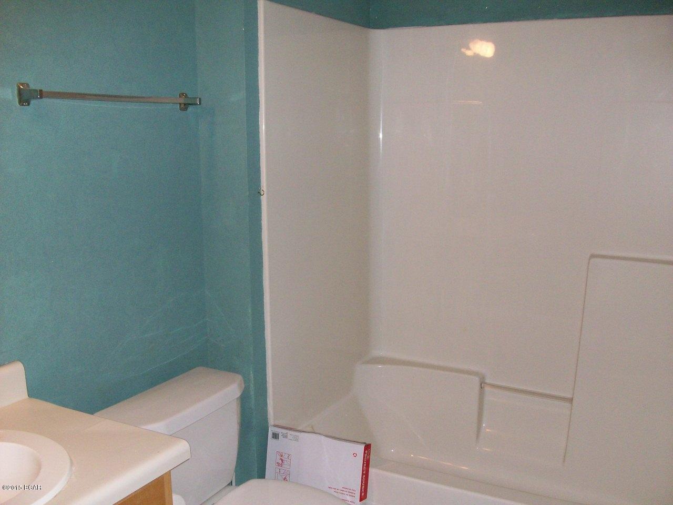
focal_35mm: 34
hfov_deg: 54.0
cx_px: 336
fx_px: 661
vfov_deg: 41.8
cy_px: 252
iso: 160
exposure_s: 1/60
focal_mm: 5.7
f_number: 2.8
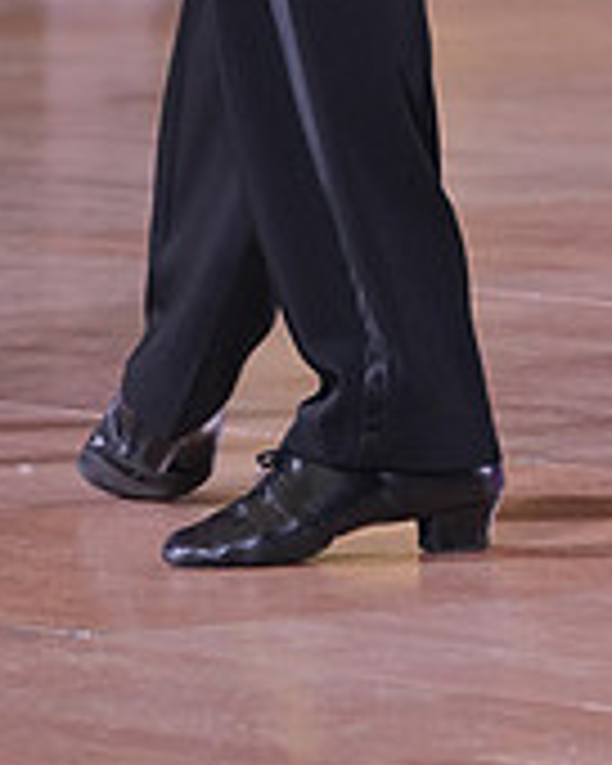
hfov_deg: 2.6
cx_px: 7
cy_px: -454
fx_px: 13426
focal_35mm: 593
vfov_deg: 3.3
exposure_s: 1/200
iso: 2500
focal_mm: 185
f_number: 5.6
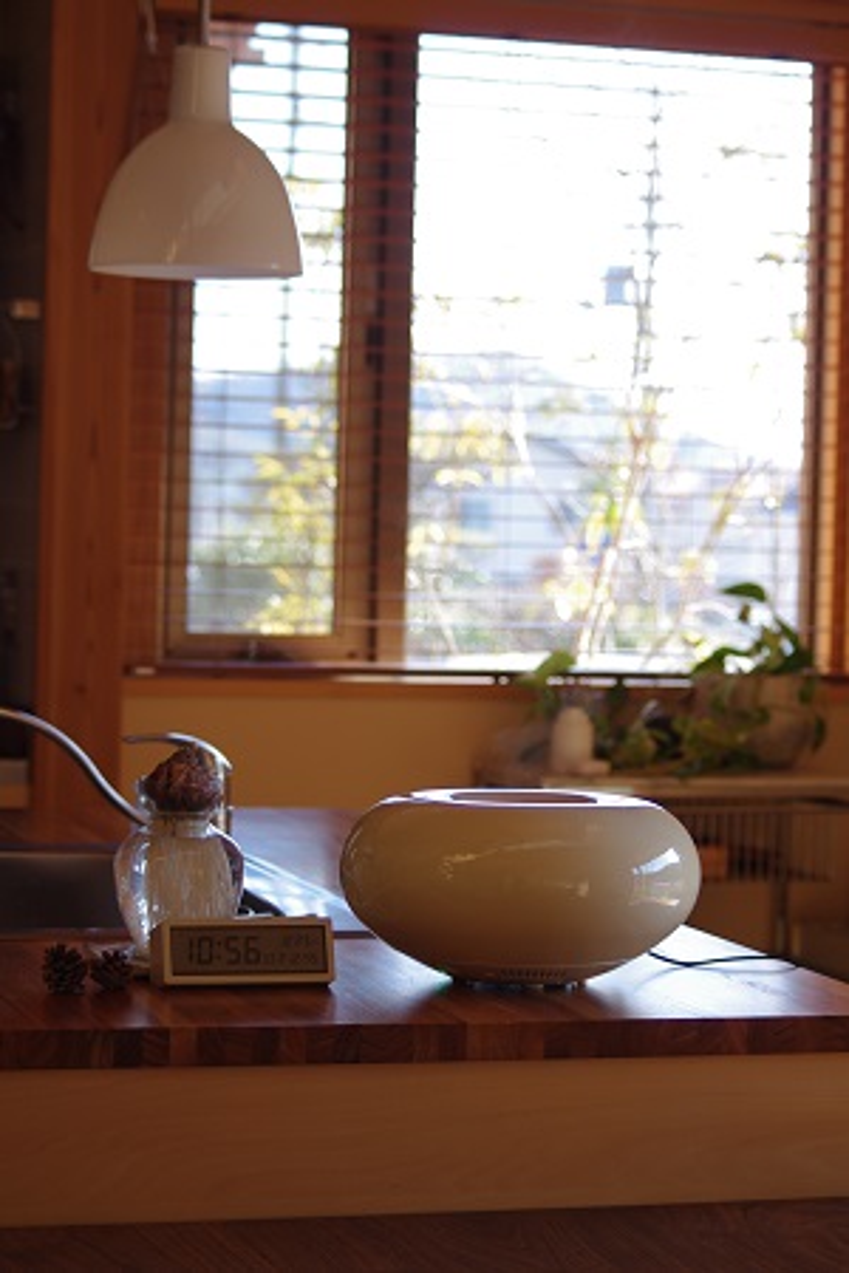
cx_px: 424
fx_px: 2901
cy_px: 636
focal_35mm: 82
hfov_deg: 16.7
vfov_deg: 24.8
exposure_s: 1/160
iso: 200
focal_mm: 55
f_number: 4
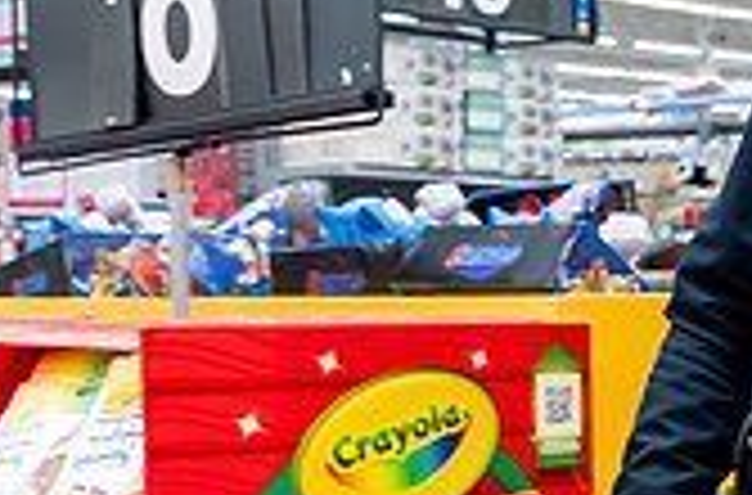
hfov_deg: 18.4
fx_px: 2081
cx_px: 1094
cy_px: 488
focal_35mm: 100
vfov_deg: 13.4
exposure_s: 1/80
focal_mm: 28
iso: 1250
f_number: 5
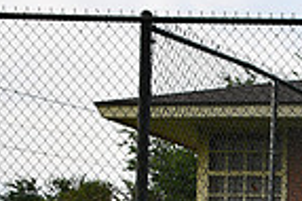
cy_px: 312
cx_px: 549
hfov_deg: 12.8
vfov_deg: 9.1
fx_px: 1223
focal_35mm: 146
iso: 220
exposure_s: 1/250
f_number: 5.6
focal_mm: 24
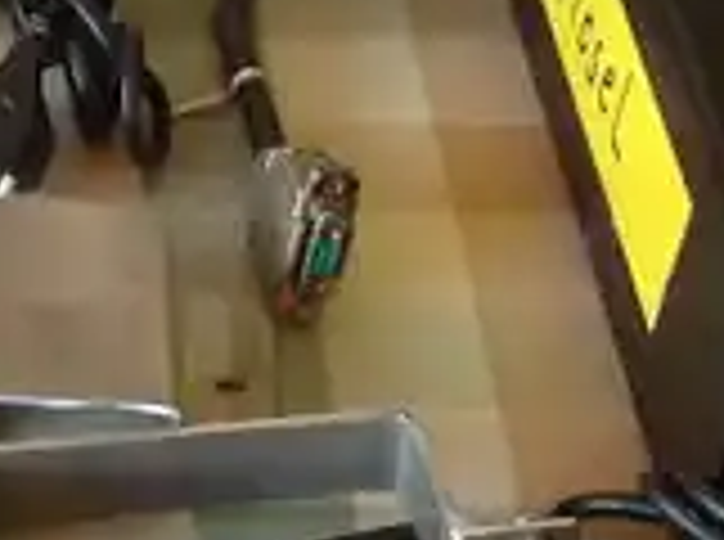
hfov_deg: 8.7
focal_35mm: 217
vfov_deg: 6.6
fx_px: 4528
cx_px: -684
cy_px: 1125
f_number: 2.4
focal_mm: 4.28
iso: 64
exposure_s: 1/40
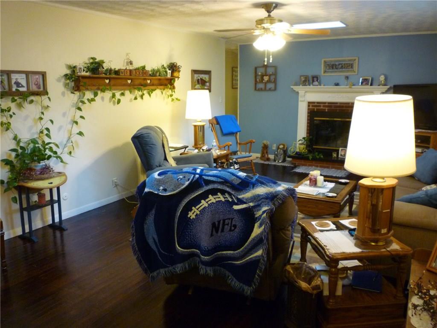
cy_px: 164
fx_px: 366
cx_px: 218
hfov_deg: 61.7
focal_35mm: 29
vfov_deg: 48.2
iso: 400
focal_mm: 5.2
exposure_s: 1/25
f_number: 3.3
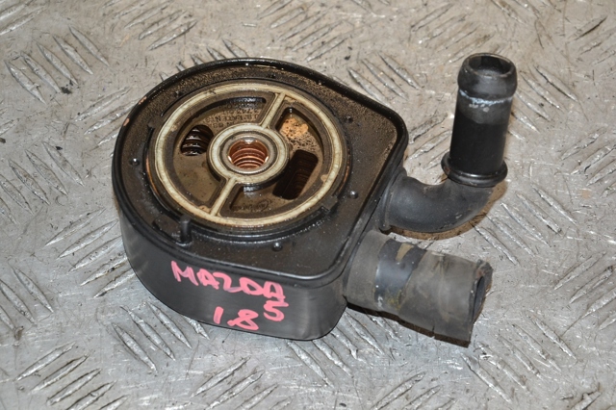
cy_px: 205
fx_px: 1924
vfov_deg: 12.2
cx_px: 308
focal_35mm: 112
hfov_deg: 18.2
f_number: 8
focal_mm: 75
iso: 800
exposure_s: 1/200
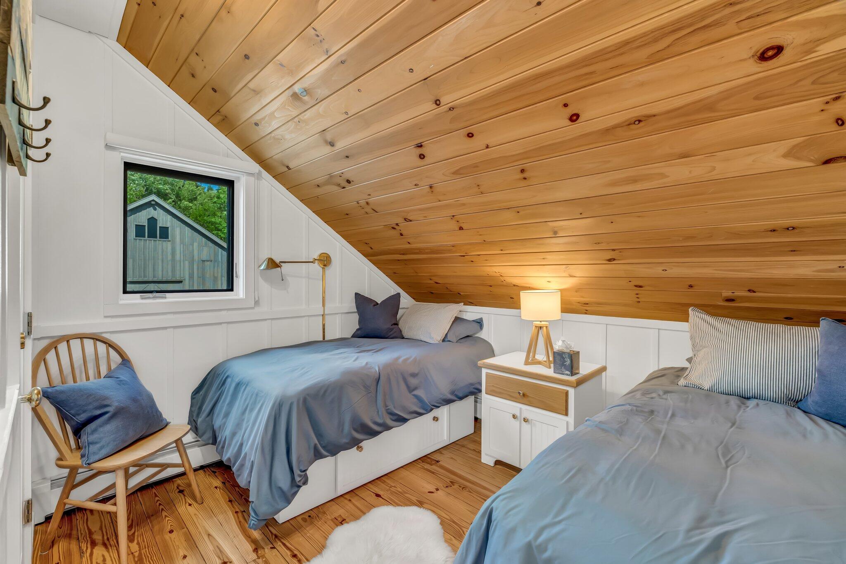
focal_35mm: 16
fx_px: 376
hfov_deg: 96.7
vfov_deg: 73.7
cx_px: 423
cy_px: 282
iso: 640
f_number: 8
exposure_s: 1/8
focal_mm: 16
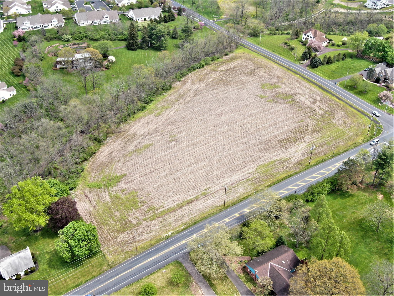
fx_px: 398
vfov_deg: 40.7
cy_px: 148
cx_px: 197
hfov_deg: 52.6
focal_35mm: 35
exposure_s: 1/320
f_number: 3.3
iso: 100
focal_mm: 5.94
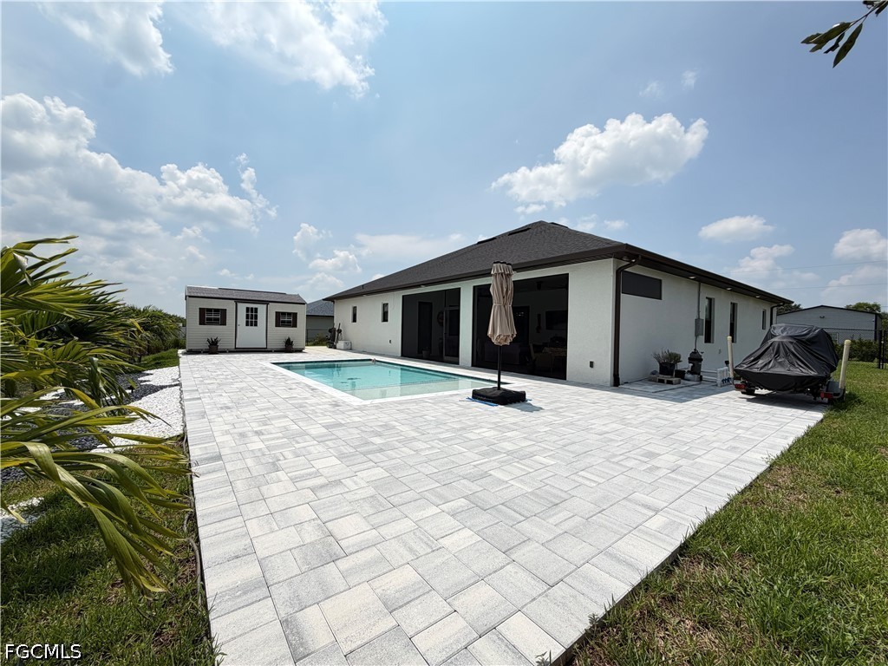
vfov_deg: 85.7
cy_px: 333
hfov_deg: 102.1
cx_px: 444
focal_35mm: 14
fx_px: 359
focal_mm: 2.22
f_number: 2.2
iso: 20
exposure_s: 1/1167
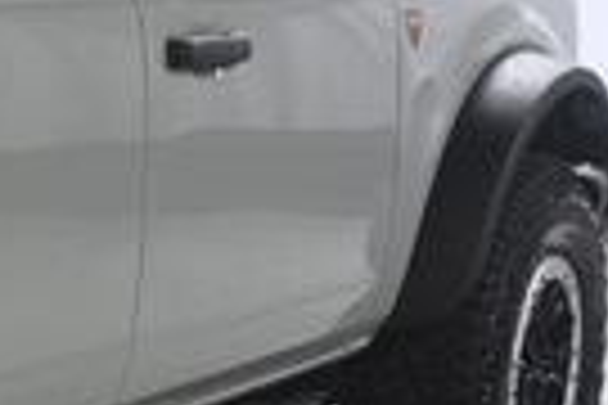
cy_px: 230
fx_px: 2634
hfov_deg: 11.8
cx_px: -599
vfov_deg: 8.8
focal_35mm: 156
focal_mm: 22
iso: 100
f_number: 9
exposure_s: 1/160
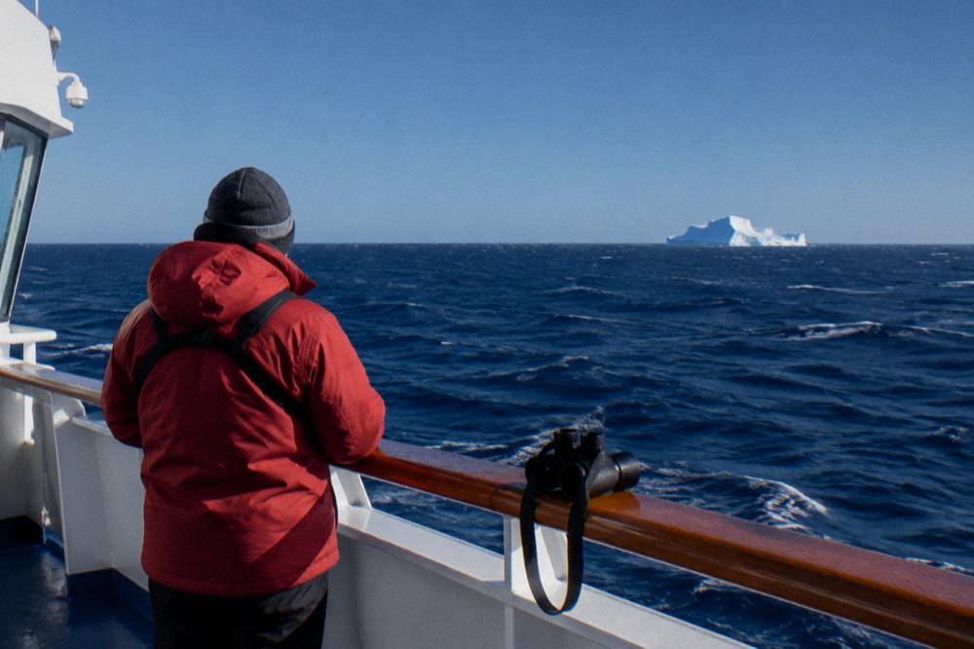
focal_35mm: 47
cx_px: 487
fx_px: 1271
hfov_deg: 41.9
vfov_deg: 28.6
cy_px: 324
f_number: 11
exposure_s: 1/320
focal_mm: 47
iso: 500
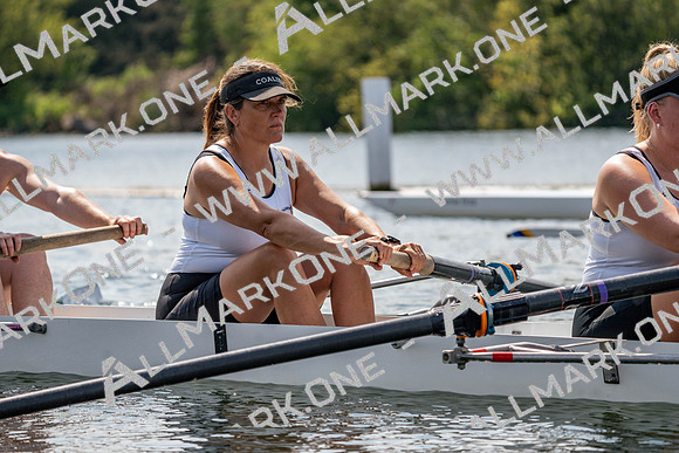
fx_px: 3773
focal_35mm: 200
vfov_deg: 6.9
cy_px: 226
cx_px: 340
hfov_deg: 10.3
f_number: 5.6
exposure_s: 1/1600
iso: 160
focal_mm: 200
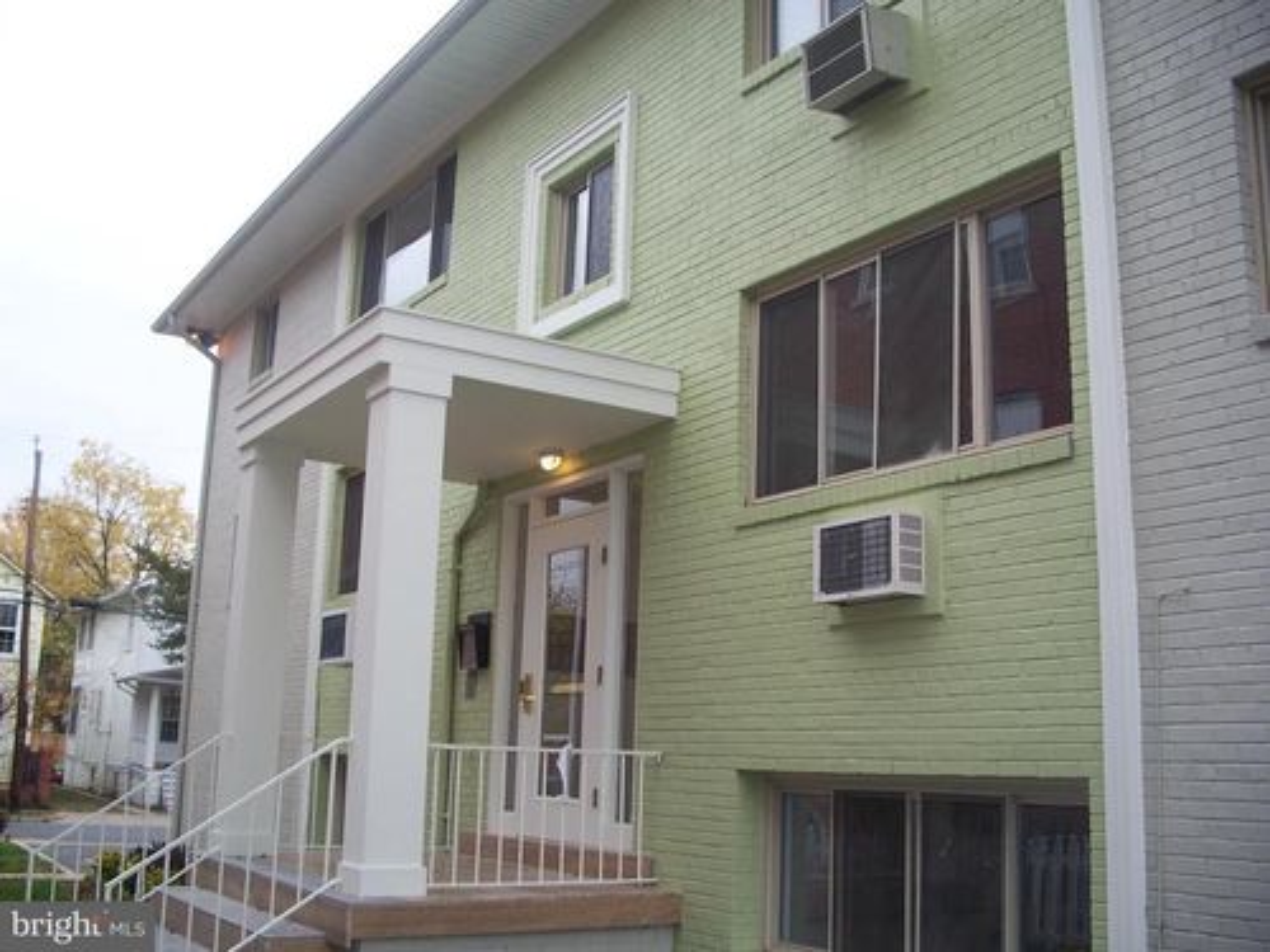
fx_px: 1357
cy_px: 476
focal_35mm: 37
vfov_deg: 38.7
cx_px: 635
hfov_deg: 50.1
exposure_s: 1/100
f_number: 2.8
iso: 64
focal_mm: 7.8
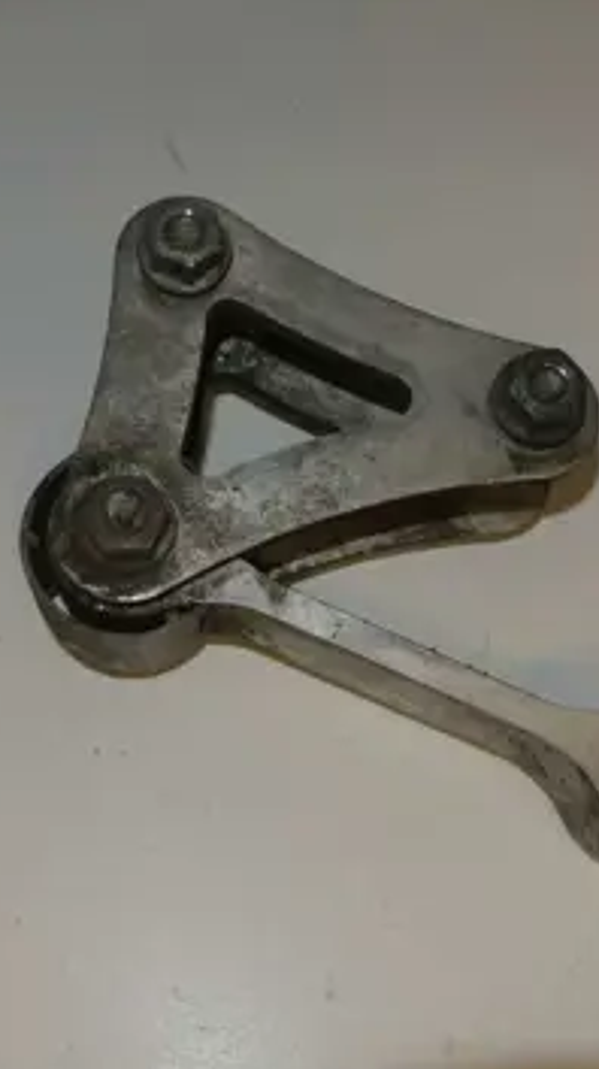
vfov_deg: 42.9
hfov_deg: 24.9
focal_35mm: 48
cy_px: 536
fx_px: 1358
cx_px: 281
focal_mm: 11.4
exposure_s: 1/60
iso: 200
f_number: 3.5
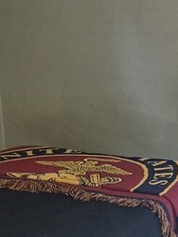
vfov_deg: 14.1
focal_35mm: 139
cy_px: 199
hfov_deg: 10.7
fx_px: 951
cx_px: 111
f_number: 1.8
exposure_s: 1/120
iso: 500
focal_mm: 5.4
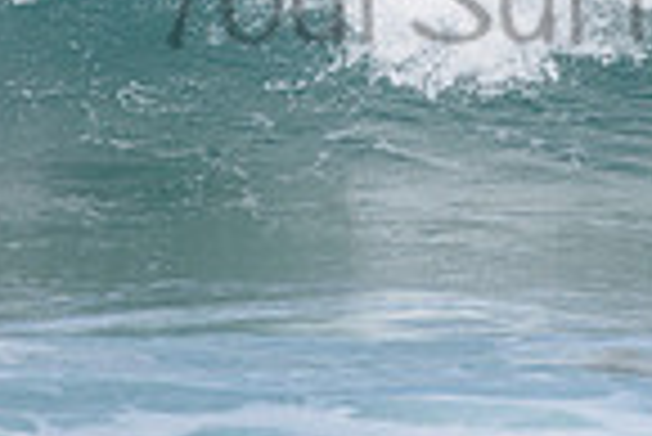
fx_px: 36203
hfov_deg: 1.0
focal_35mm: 1997
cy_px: -61
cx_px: 612
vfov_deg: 0.7
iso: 250
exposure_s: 1/2500
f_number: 6.3
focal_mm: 500
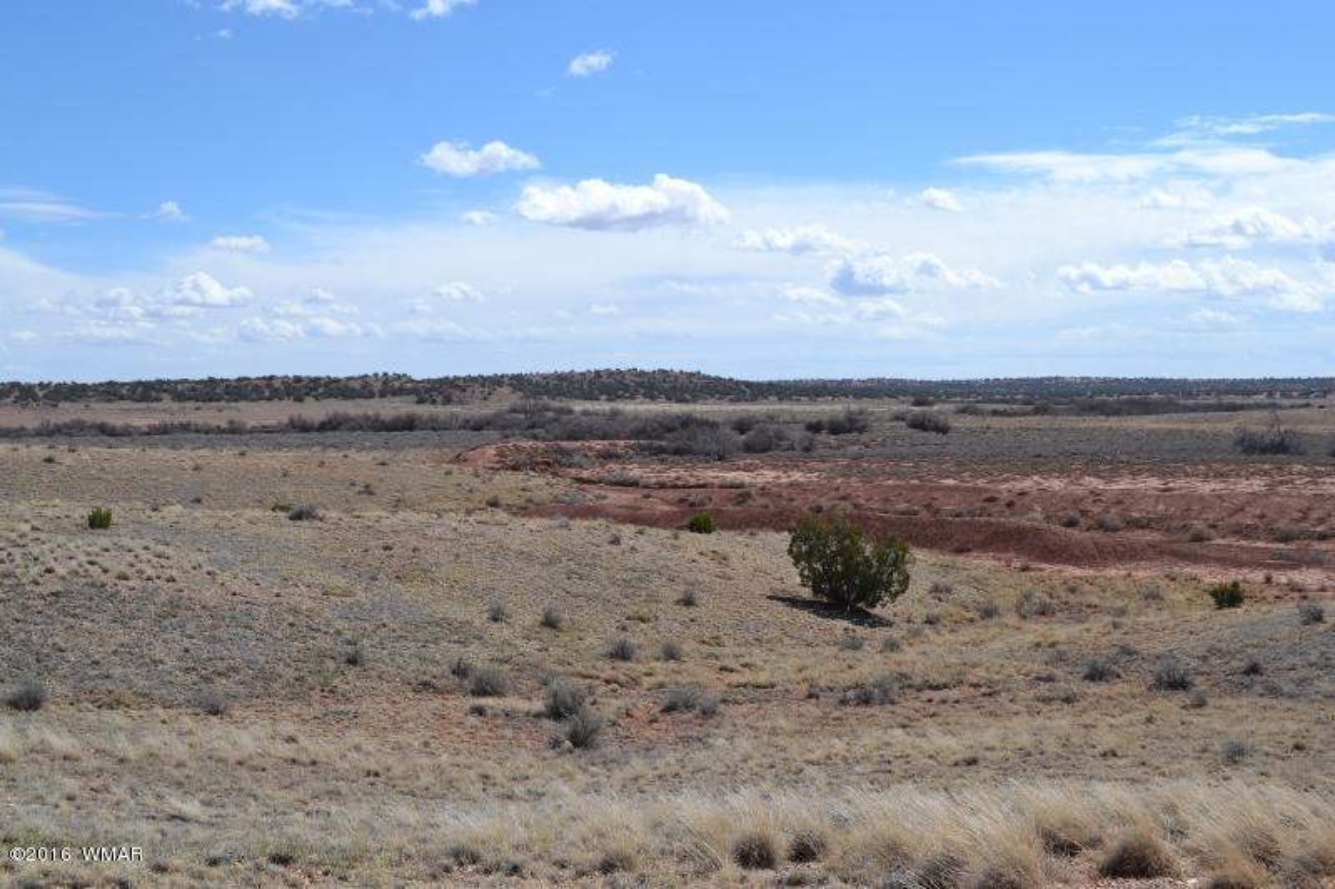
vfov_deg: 29.9
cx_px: 668
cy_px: 444
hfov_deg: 43.6
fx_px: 1668
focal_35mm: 45
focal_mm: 30
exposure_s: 1/320
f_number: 9
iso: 100
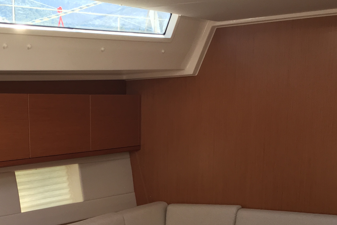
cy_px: 252
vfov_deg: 18.9
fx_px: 646
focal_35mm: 69
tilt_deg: -14.2
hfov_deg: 28.8
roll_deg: +2.4
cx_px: 82
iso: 40
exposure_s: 1/100
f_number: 2.2
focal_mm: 4.15
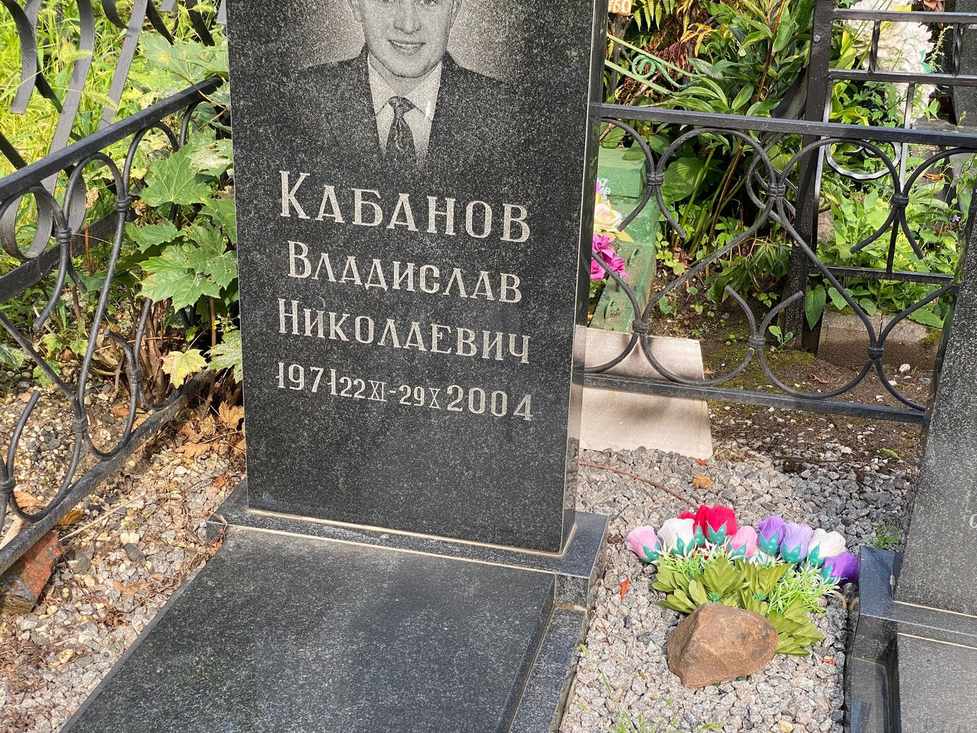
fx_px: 1468
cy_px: 366
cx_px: 488
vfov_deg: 28.0
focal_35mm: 52
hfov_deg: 36.8
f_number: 2
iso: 20
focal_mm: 6
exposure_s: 1/284
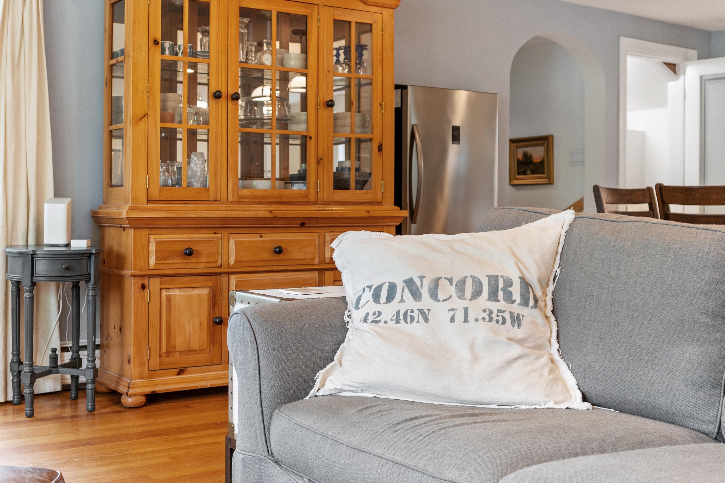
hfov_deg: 45.4
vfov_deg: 31.2
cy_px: 242
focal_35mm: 43
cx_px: 362
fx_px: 866
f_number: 3.5
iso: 400
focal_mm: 29
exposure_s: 1/10
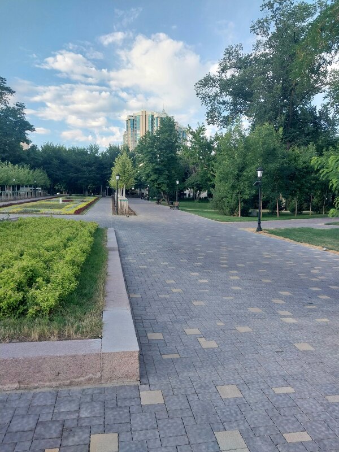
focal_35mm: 26
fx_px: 339
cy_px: 226
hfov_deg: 53.1
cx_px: 170
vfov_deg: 67.3
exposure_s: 1/167
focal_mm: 4
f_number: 1.8
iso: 20
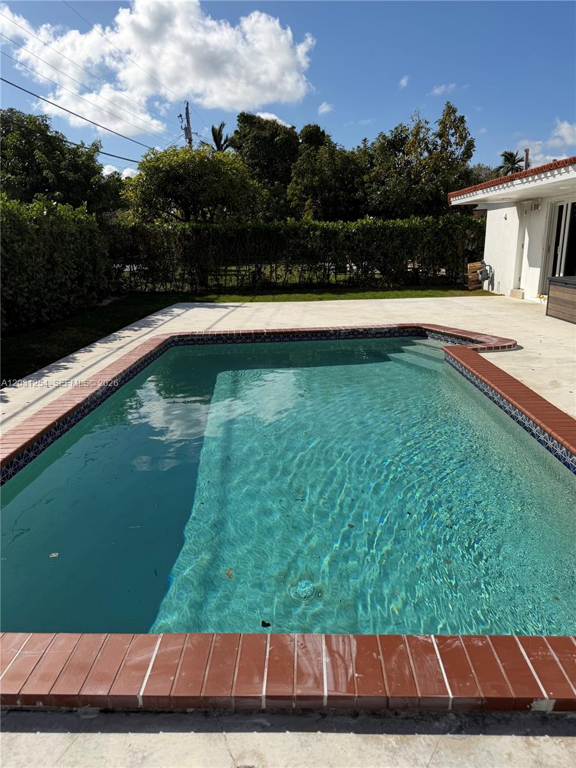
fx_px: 532
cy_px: 384
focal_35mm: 24
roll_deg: +0.9
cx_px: 288
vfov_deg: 71.6
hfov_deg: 56.8
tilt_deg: -15.9
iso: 80
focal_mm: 6.76
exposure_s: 1/9091
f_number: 1.78
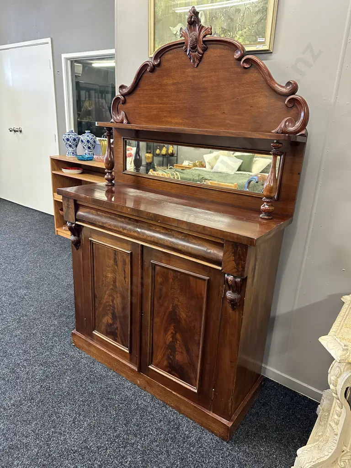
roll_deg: -3.4
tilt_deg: -19.4
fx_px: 324
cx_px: 176
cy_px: 234
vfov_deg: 71.6
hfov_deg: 56.8
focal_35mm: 24
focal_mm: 6.86
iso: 320
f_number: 1.78
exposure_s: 1/50
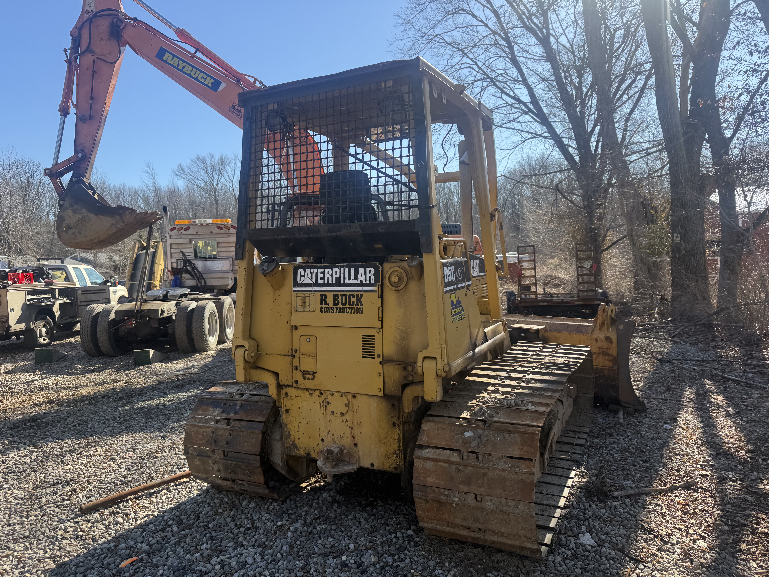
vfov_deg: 56.8
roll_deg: +0.5
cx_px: 384
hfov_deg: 71.6
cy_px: 288
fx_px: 533
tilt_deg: -1.1
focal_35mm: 24
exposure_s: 1/1410
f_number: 1.78
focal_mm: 6.76
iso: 80
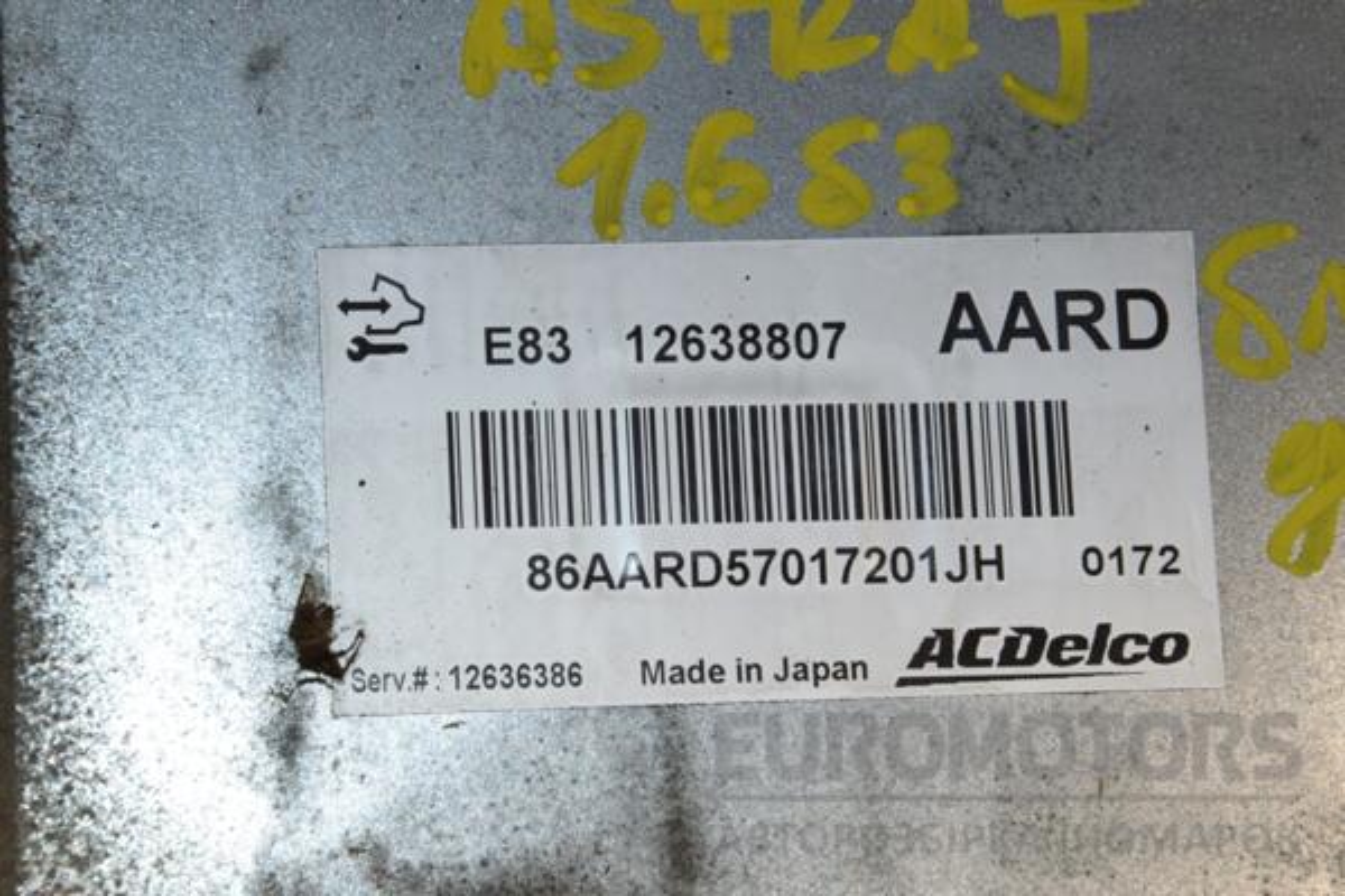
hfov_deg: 13.0
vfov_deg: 8.7
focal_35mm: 158
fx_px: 5884
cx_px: 672
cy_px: 448
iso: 800
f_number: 13
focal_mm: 105
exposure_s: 1/200
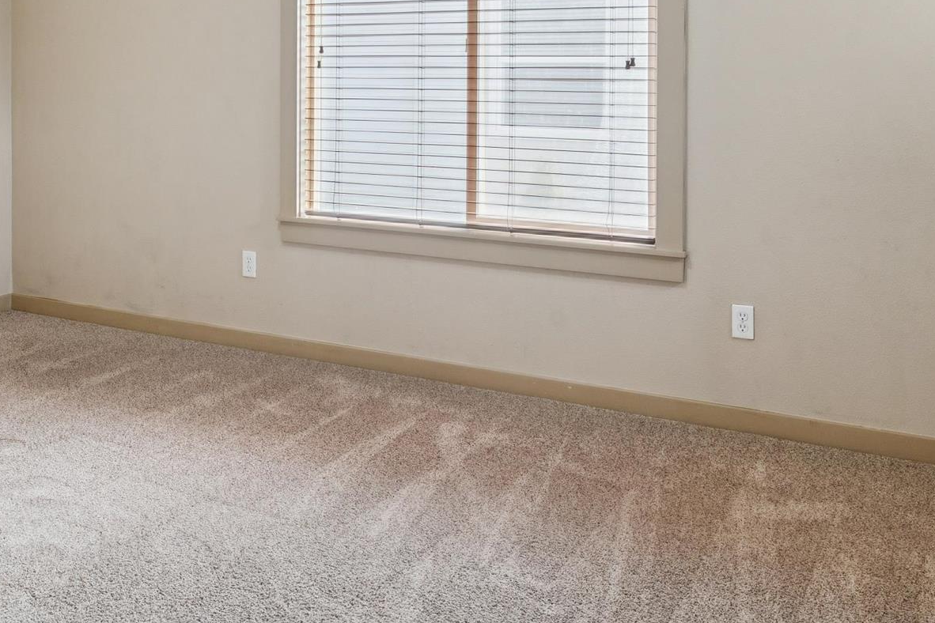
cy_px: 80
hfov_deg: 47.6
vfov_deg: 31.8
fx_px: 1047
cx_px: 336
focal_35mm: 40
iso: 400
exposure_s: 1/15
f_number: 13
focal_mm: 15.5
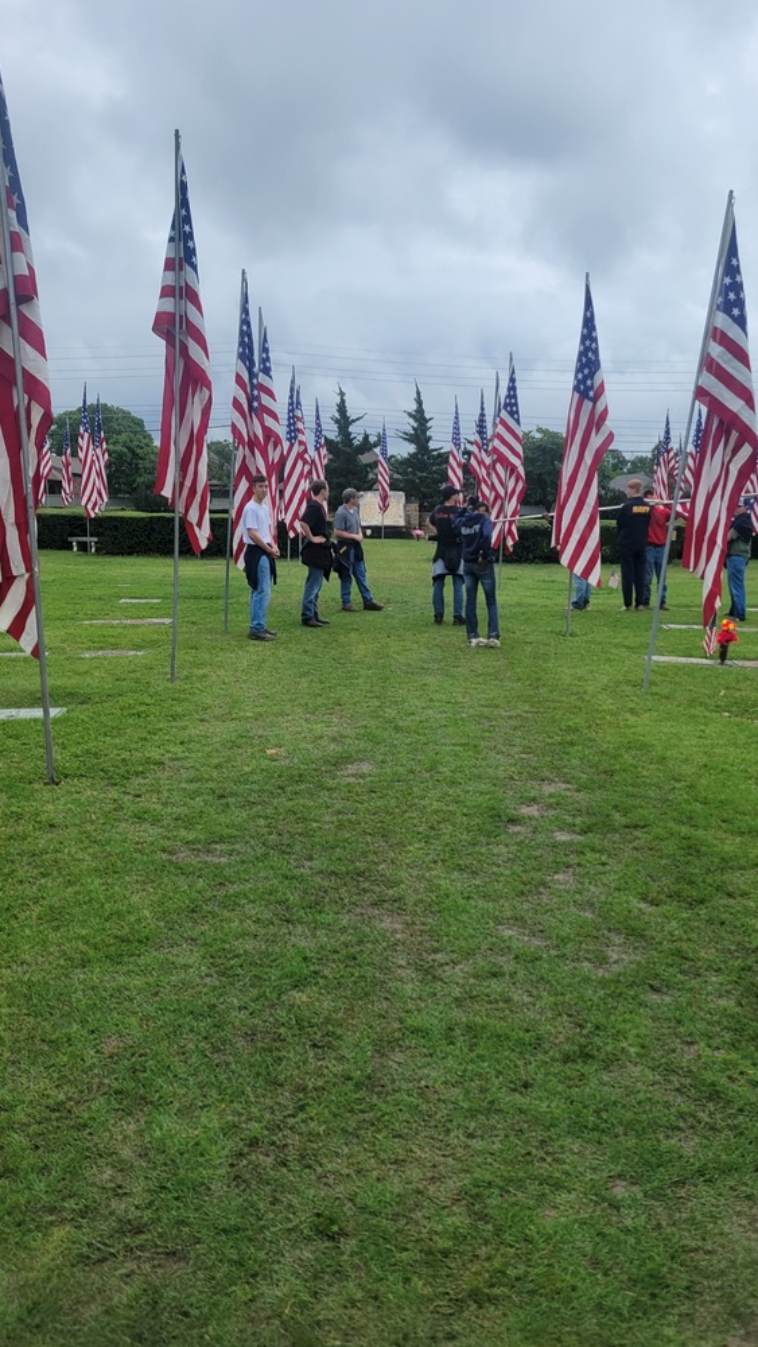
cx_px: 409
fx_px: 1036
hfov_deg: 40.2
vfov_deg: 66.1
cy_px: 664
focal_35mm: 29
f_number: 1.8
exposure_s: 1/2240
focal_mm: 5.4
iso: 40
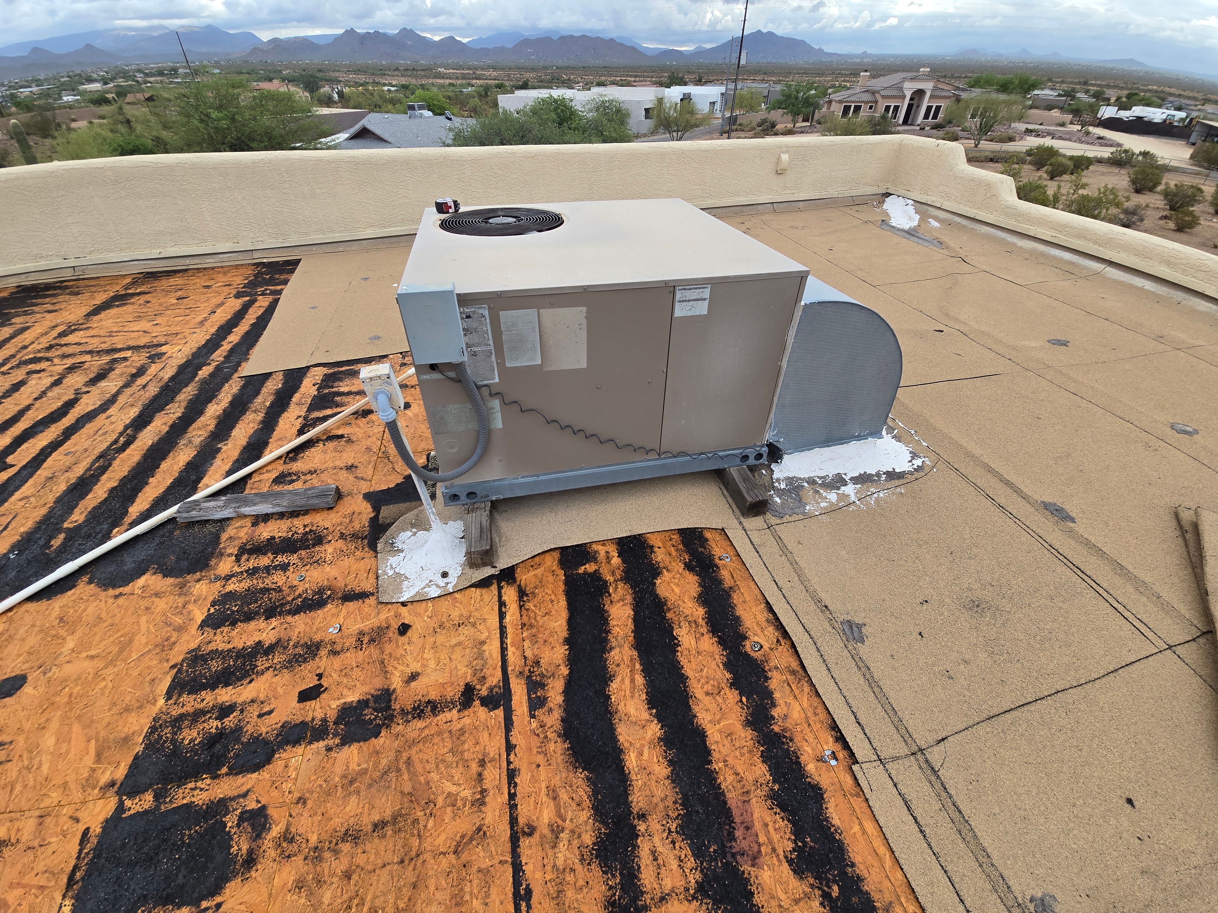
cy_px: 456
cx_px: 609
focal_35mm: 13
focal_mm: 2.2
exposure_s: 1/719
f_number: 2.2
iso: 80
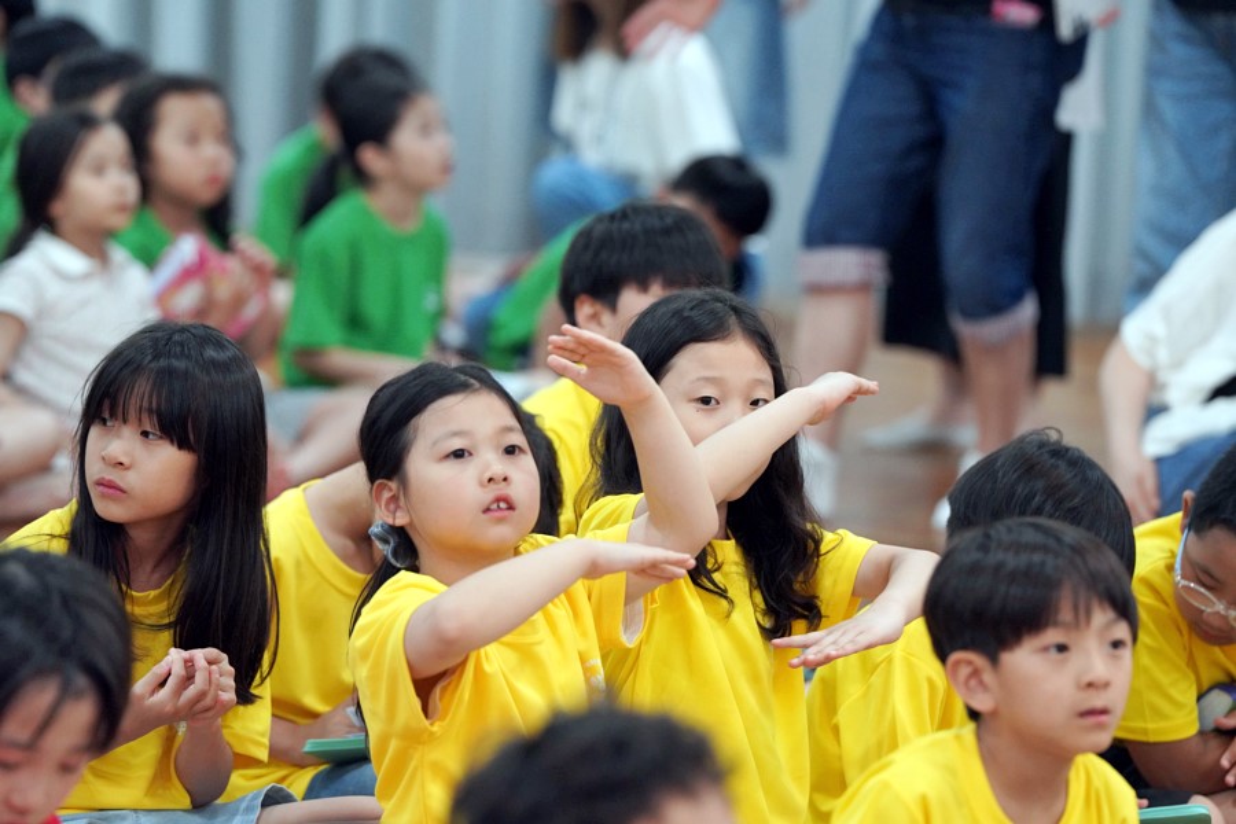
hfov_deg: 10.3
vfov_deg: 6.9
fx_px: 6866
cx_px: 618
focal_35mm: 200
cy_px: 412
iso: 3200
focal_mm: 200
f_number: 4
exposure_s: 1/250
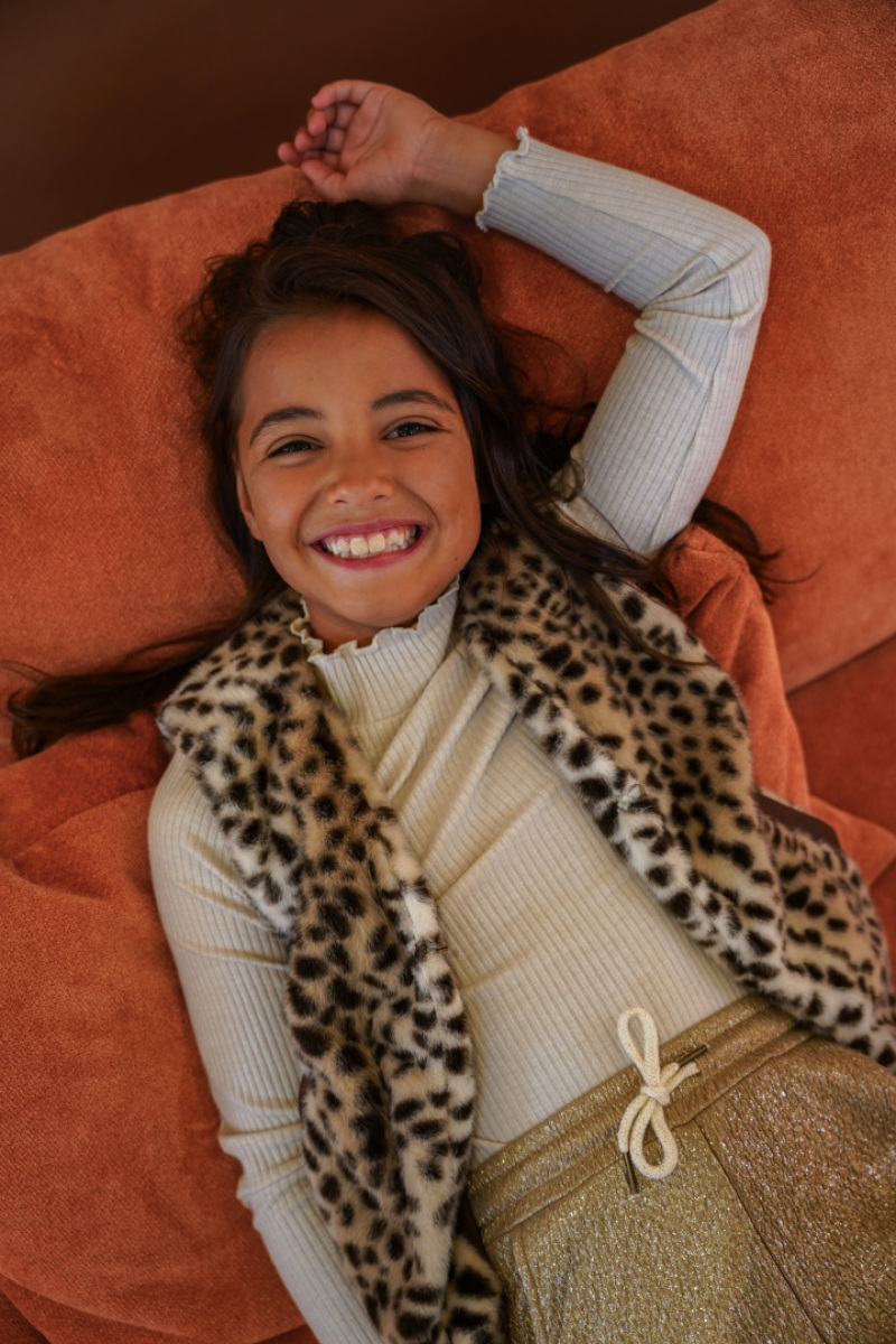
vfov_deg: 51.0
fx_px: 1407
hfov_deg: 35.3
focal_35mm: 38
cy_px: 672
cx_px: 448
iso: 640
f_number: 3.2
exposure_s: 1/60
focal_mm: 37.7
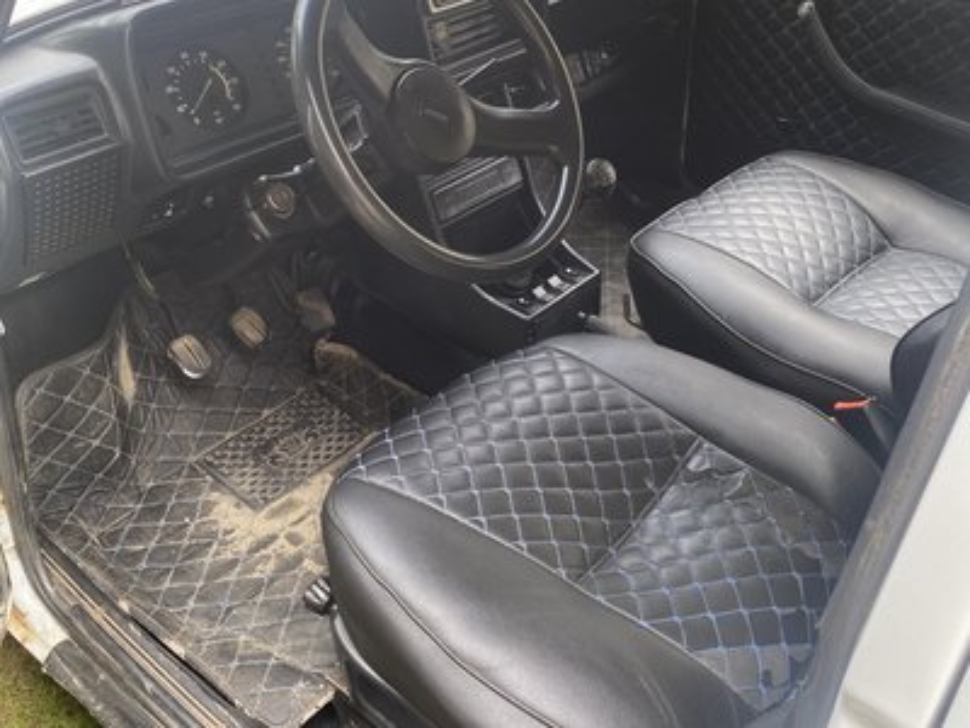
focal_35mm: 26
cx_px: 485
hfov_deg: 67.3
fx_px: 729
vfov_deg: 53.1
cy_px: 364
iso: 50
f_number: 1.8
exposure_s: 1/121
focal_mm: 4.25
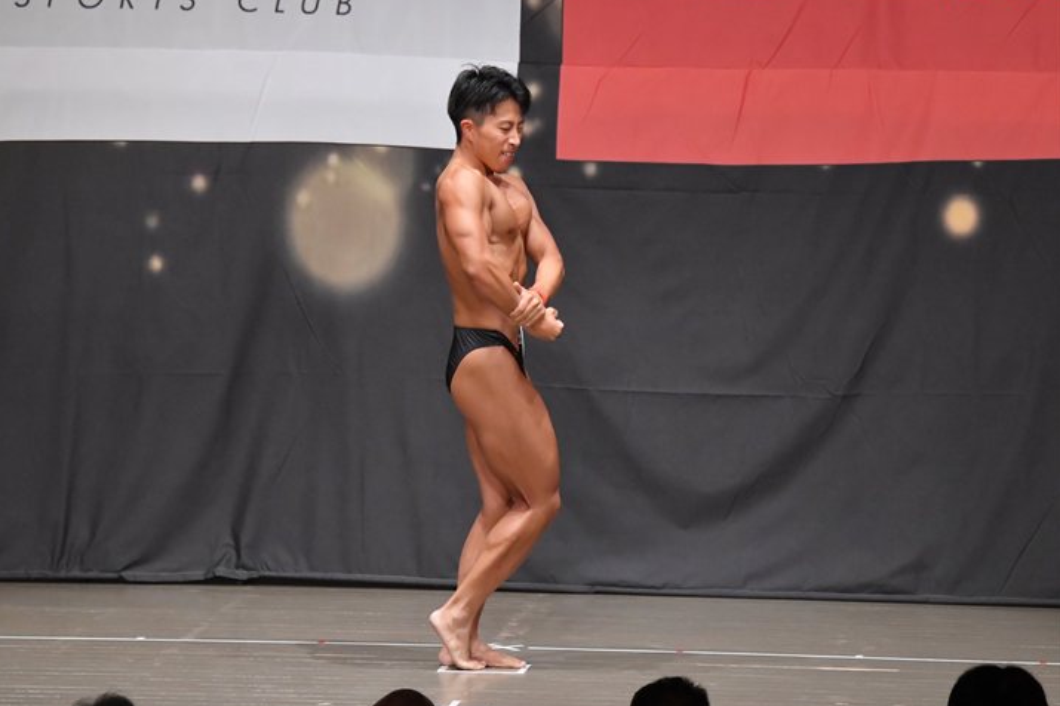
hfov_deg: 9.4
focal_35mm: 219
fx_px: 6445
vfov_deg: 6.3
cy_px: 369
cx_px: 490
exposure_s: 1/400
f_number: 5.6
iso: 6400
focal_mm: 135
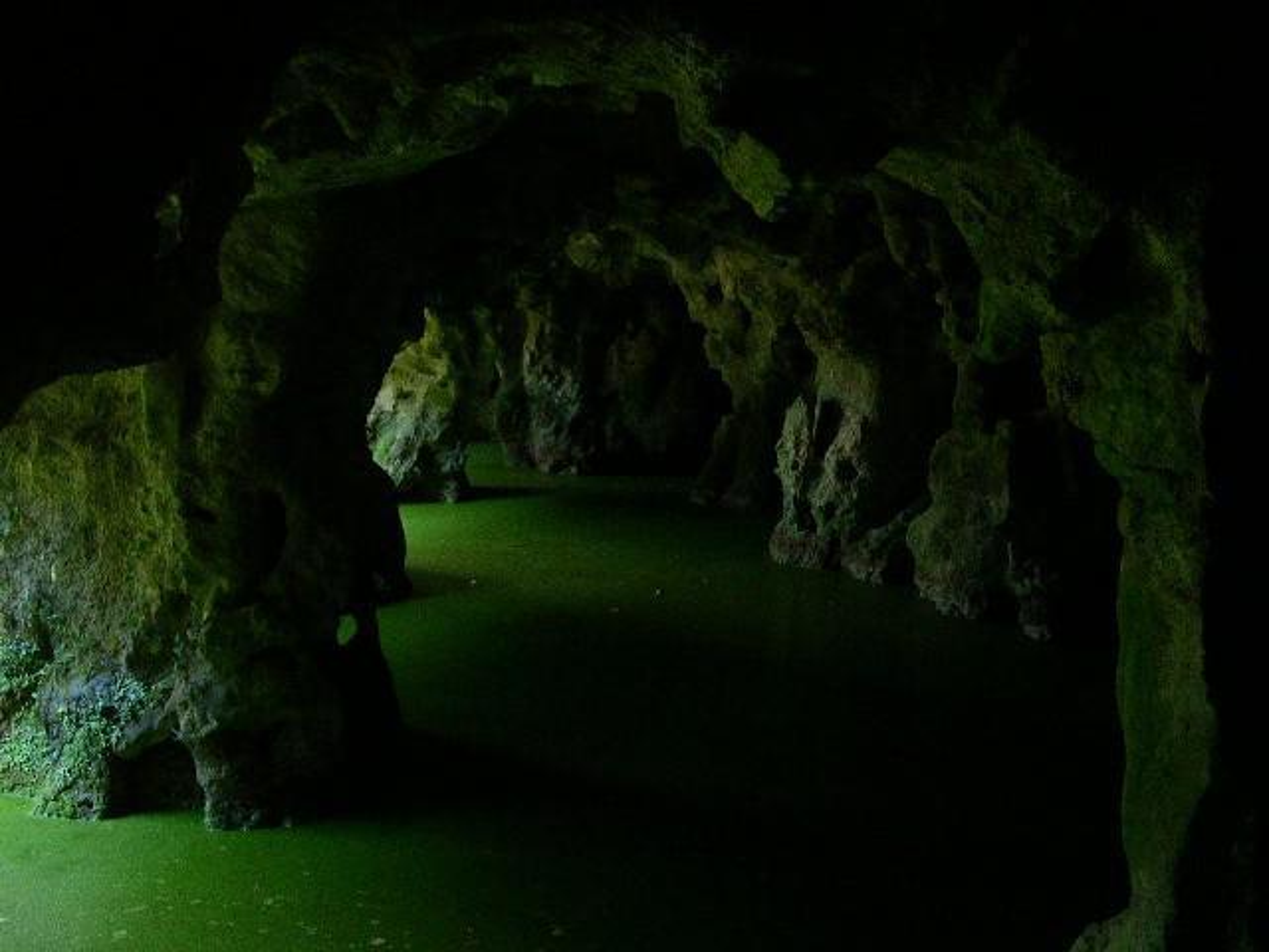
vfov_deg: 37.7
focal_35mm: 38
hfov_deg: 49.0
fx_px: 1393
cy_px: 476
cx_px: 634
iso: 400
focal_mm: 8
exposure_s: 1/15
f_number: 2.8
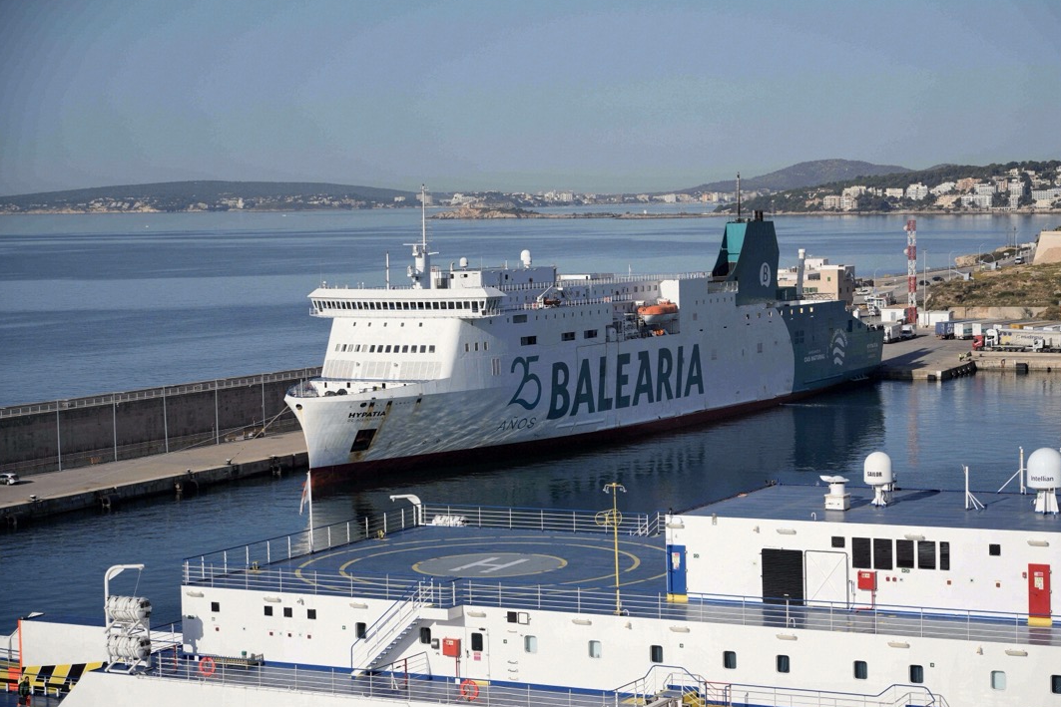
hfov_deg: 25.7
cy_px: 352
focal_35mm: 79
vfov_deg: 17.3
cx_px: 573
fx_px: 2328
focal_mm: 70
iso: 100
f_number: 4
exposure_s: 1/2000
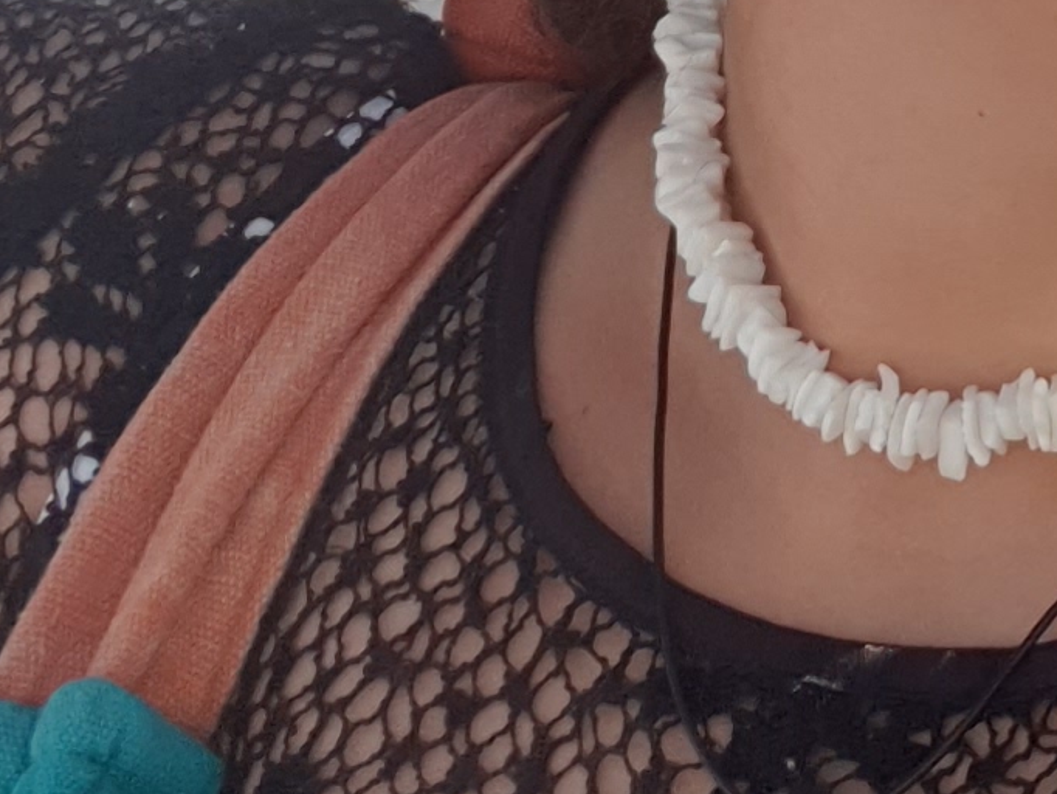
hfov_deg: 15.8
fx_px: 3665
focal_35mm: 120
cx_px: 1265
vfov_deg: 11.5
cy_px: -619
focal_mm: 2.92
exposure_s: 1/862
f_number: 1.7
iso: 100
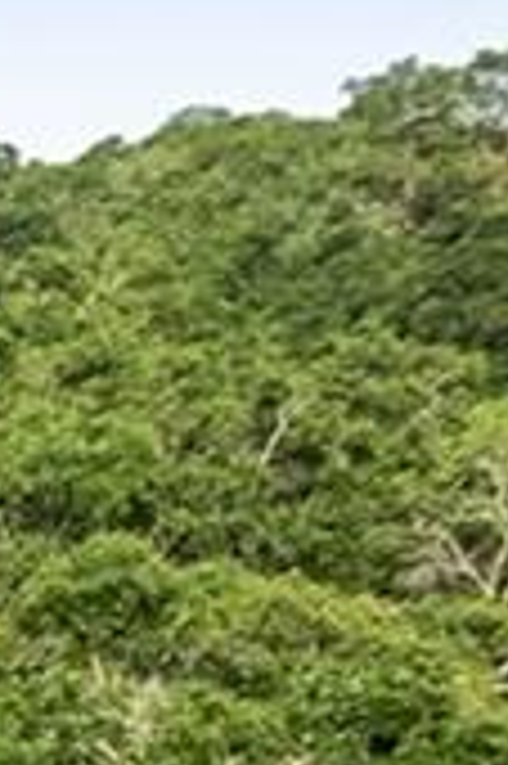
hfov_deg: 4.3
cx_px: -2940
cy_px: 1622
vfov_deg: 9.2
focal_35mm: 207
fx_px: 4390
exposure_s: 1/2000
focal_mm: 8.38
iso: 100
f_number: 2.8
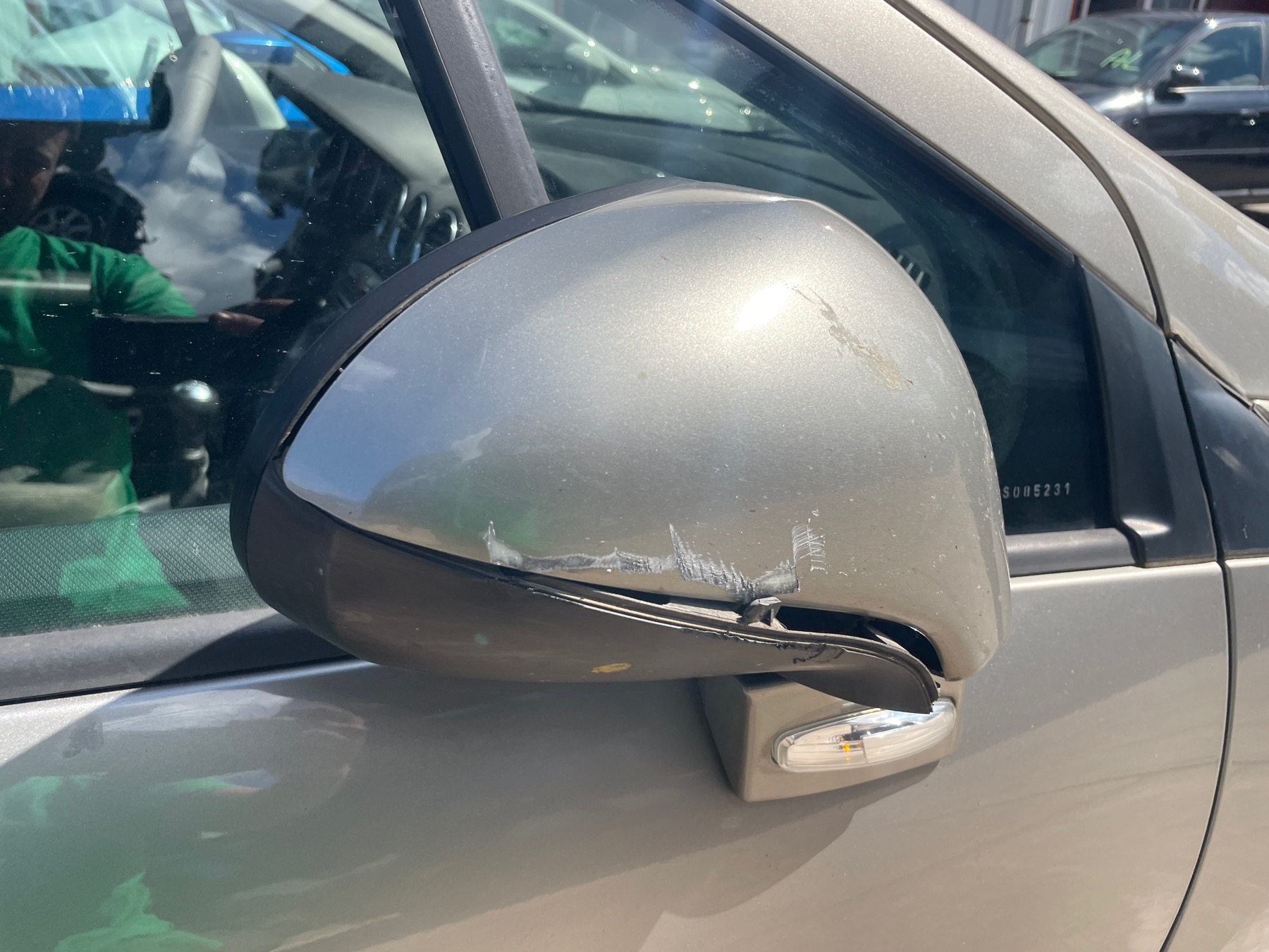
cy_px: 476
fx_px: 953
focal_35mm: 26
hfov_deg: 67.3
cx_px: 634
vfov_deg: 53.1
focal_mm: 4.2
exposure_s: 1/2398
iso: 32
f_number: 1.6
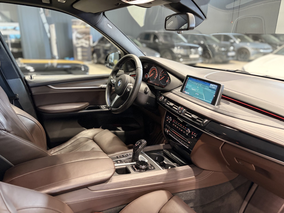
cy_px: 106
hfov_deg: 67.3
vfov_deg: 53.1
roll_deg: -0.1
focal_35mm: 26
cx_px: 142
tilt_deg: -18.3
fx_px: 213
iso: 500
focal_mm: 5.96
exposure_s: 1/34
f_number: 1.6
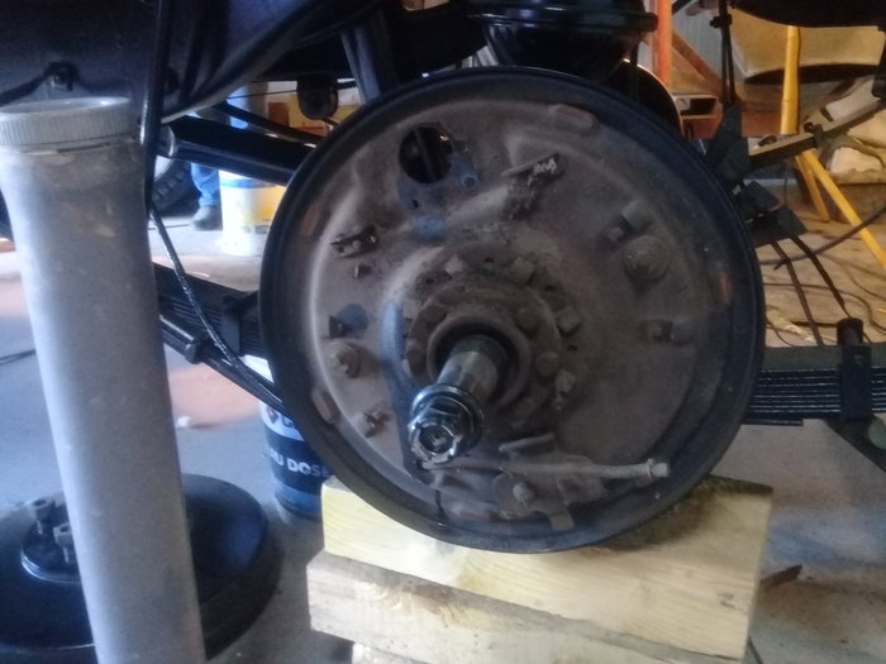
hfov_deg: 58.4
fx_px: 793
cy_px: 332
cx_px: 443
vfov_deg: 45.4
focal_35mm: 31
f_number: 2.2
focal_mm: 3.3
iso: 400
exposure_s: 1/17
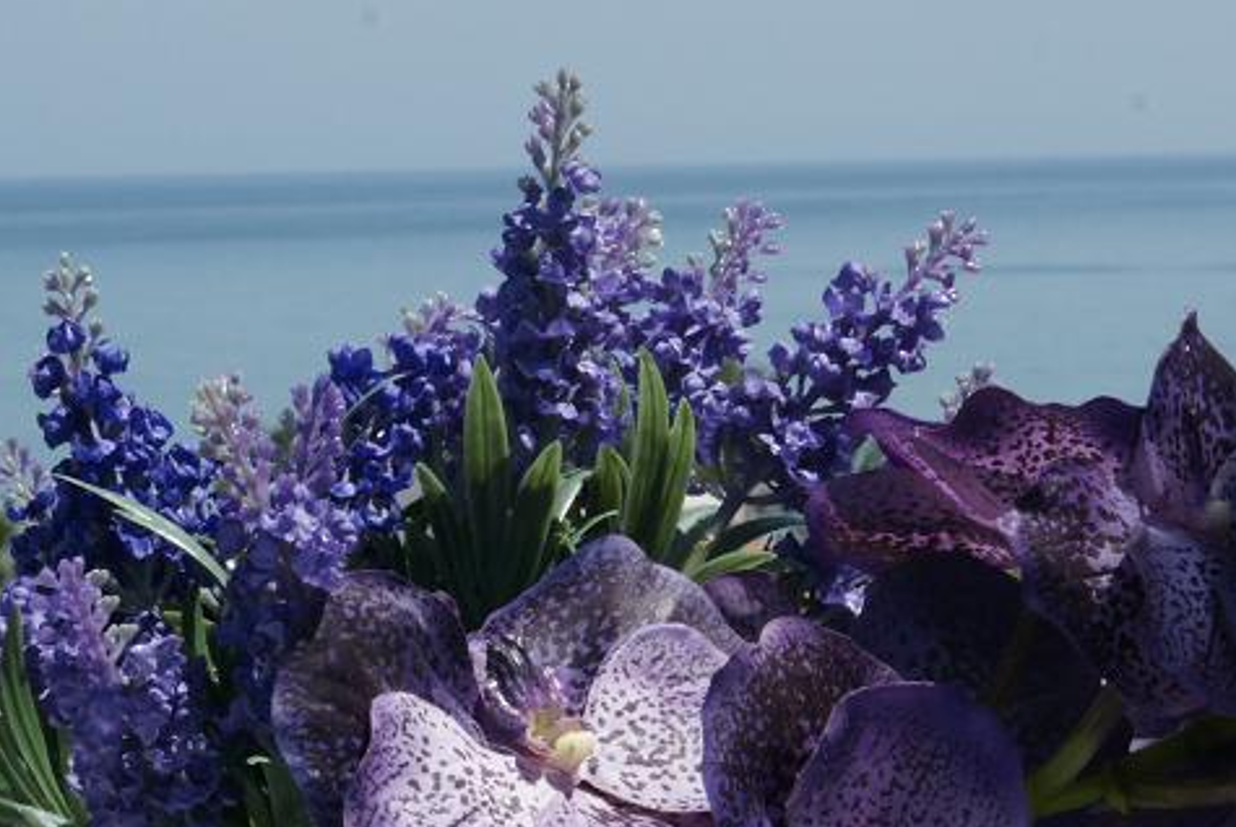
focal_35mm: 168
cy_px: 52
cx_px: 466
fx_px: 5775
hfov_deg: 12.2
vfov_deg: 8.2
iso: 320
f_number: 22
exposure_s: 1/125
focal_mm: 50
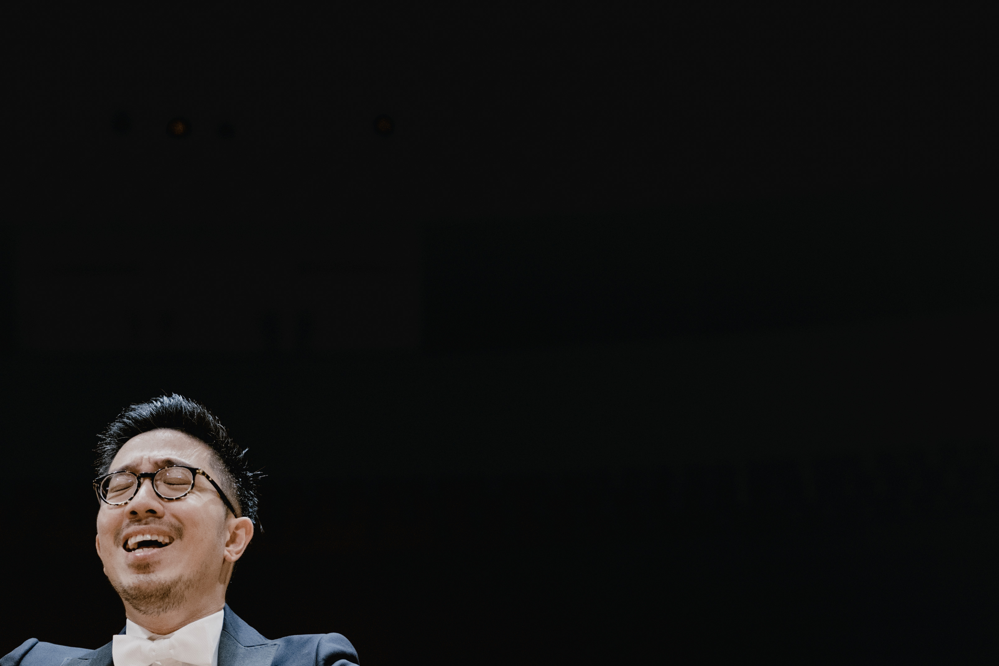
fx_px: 2747
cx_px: 154
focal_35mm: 99
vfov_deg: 13.5
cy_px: 772
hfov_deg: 20.3
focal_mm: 40
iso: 2500
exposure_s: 1/640
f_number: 1.6
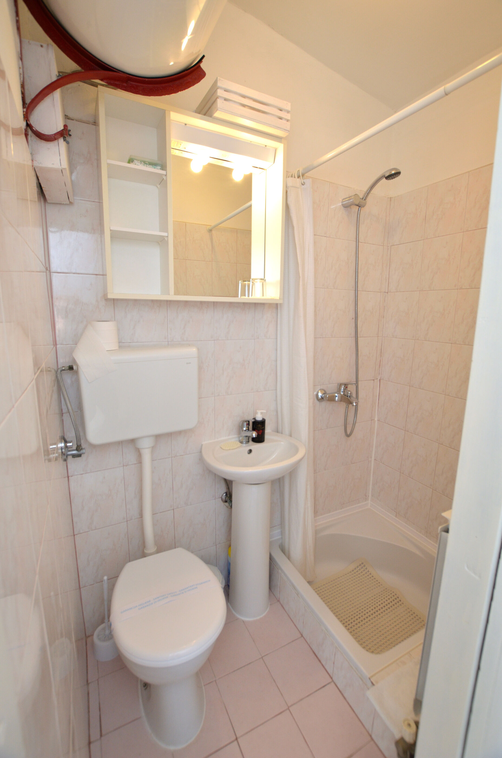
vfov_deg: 100.5
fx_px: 315
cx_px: 251
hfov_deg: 77.1
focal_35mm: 15
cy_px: 379
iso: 400
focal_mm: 10
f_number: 5.6
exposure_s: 1/125
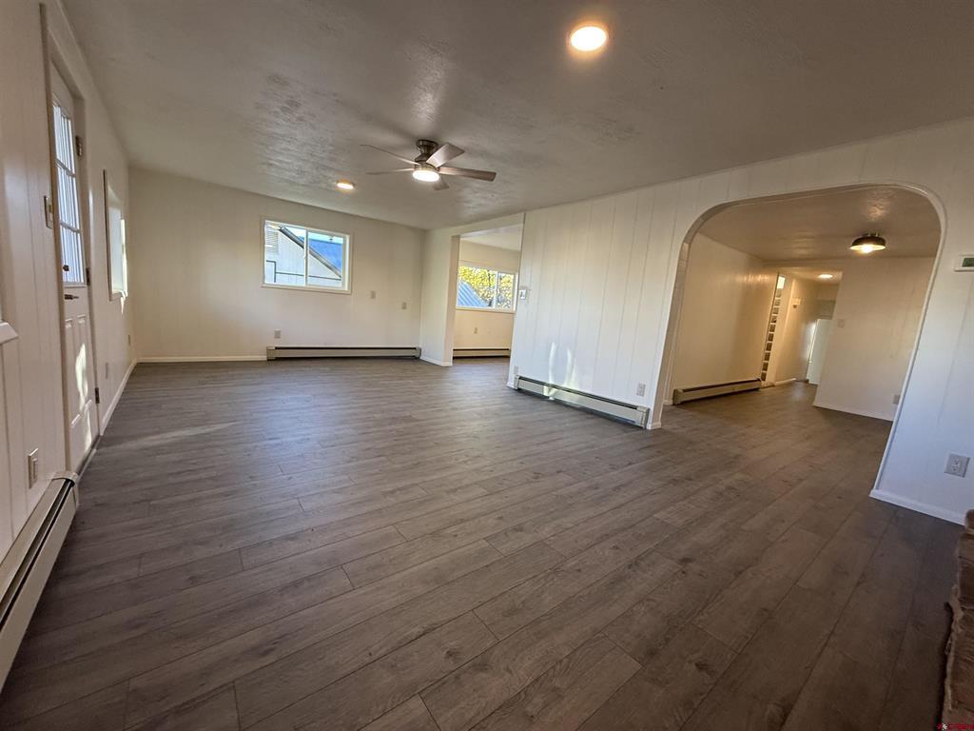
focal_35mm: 14
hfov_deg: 102.1
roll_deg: -3.7
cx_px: 487
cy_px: 366
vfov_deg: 85.7
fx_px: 394
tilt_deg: -7.4
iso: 250
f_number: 2.2
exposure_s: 1/120
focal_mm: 2.22
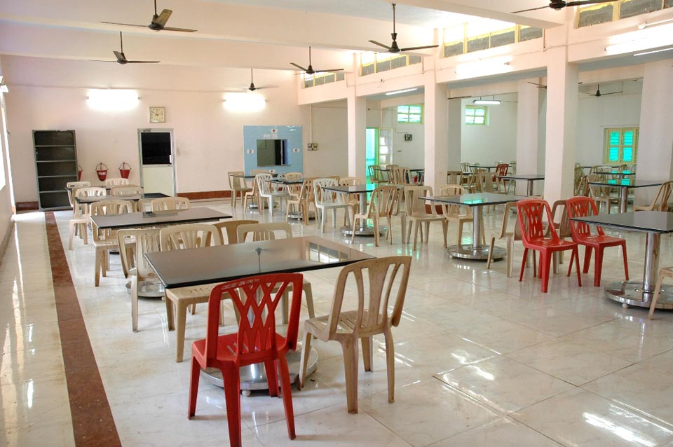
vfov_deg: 47.8
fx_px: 504
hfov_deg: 67.4
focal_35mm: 27
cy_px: 224
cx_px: 336
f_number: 5.6
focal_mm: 18
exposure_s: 1/25
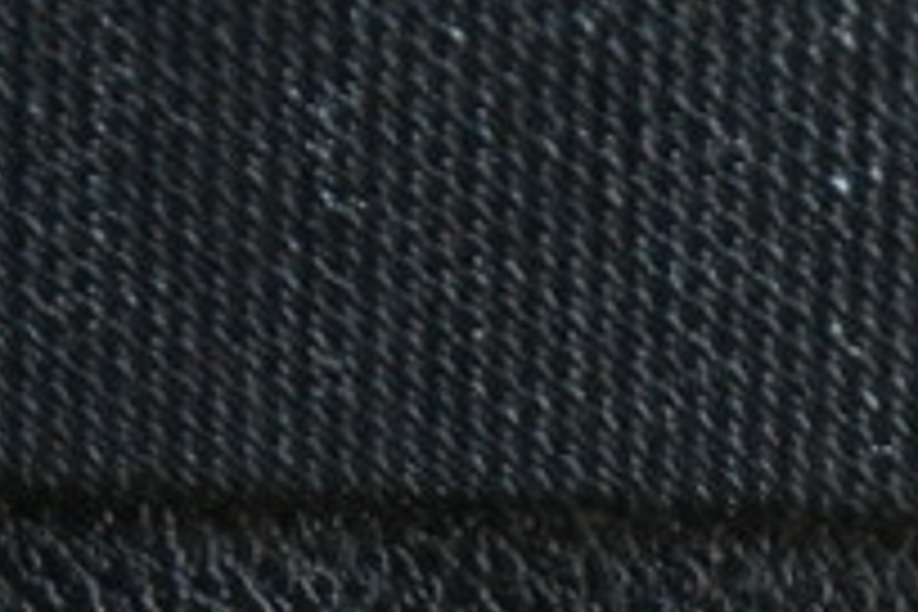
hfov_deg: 4.3
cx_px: 2169
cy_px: 1784
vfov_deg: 2.9
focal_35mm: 471
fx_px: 12010
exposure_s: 1/800
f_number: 4.5
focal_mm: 40
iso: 3200
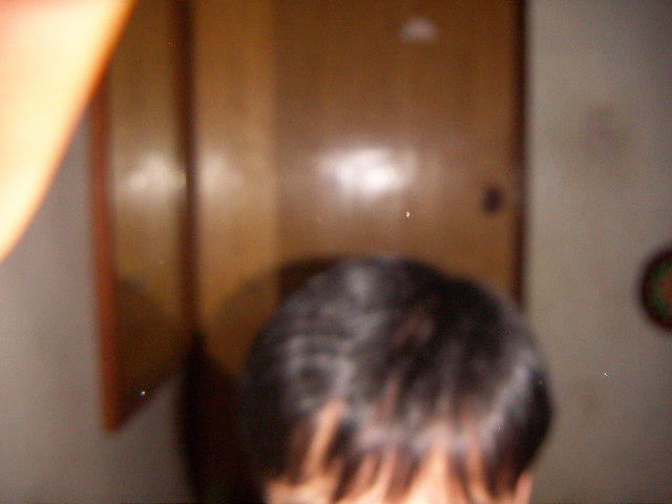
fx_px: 699
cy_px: 252
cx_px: 336
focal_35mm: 36
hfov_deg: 51.4
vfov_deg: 39.7
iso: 200
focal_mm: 4.7
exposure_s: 1/50
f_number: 2.8
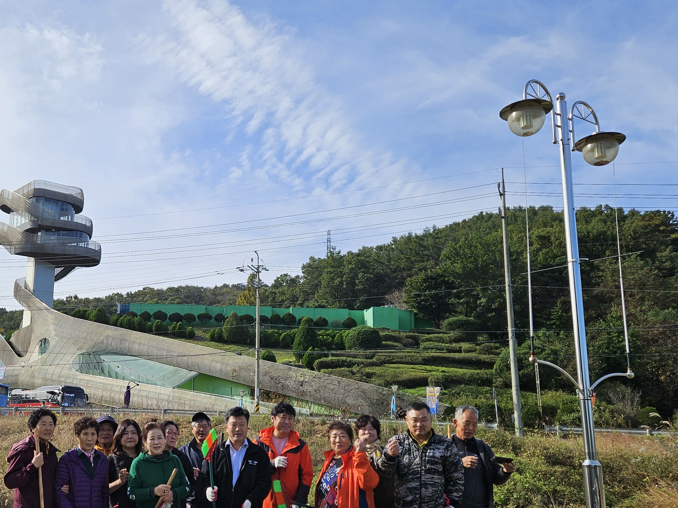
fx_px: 725
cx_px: 232
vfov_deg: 38.5
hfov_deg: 49.4
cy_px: 307
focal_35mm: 37
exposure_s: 1/2423
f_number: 1.8
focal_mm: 5.4
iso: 25
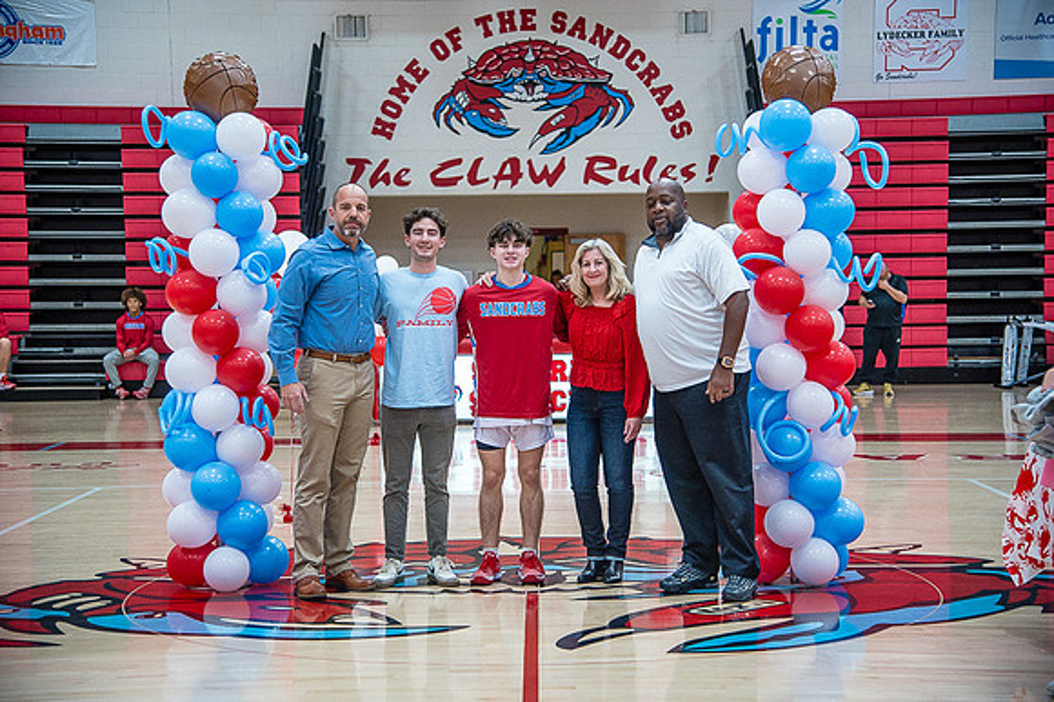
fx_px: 1902
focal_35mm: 65
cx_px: 527
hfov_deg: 31.0
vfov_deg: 20.9
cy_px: 351
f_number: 4
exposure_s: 1/320
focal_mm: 65
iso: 2000
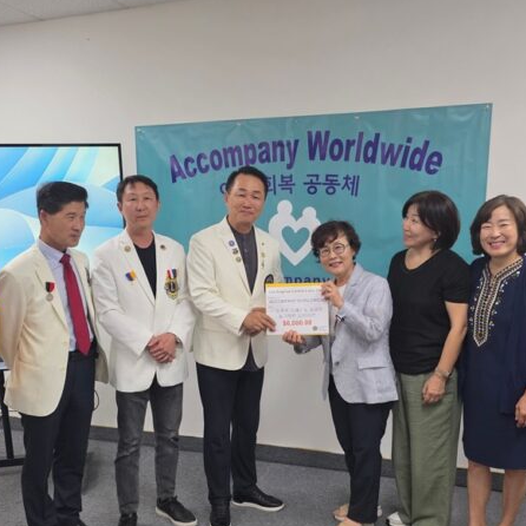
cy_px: 315
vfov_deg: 47.0
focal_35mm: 35
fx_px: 602
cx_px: 250
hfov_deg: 47.2
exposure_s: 1/120
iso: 500
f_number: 1.7
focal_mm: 6.3
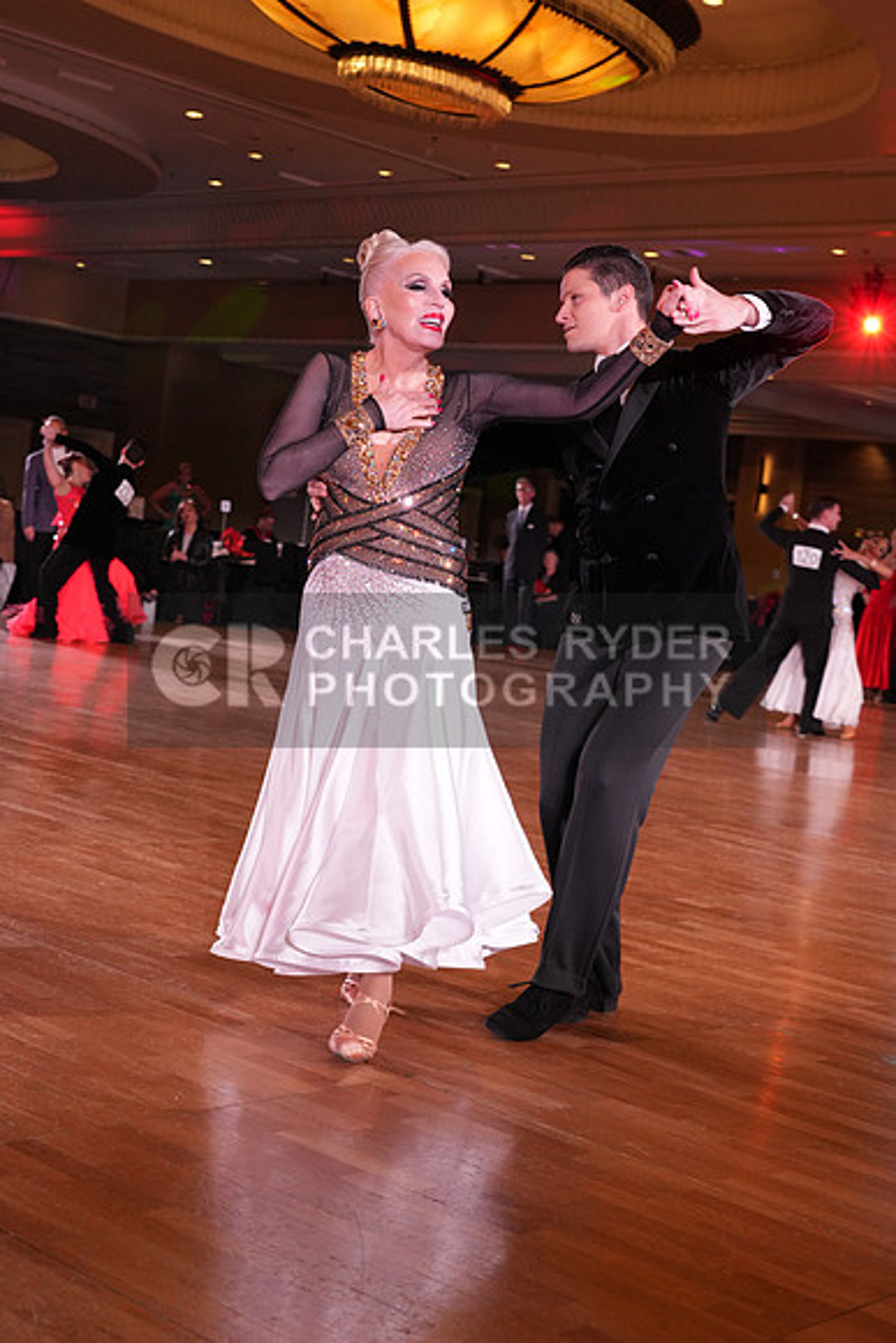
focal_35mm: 51
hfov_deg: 26.5
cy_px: 672
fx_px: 1903
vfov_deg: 38.9
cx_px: 448
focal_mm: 51
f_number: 5
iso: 2000
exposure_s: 1/200
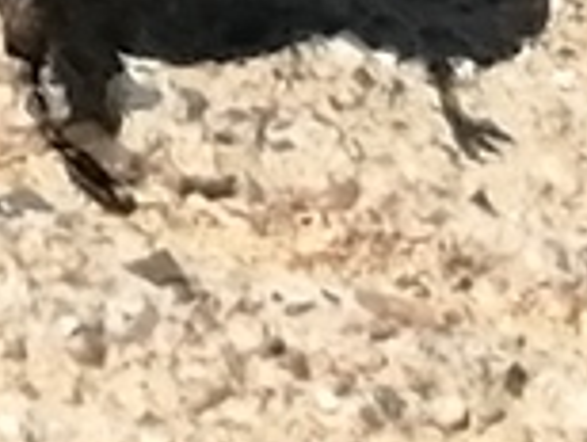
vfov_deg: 2.6
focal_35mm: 575
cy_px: -522
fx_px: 9766
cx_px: -475
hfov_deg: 3.4
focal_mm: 3.46
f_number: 1.8
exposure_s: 1/1580
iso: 50
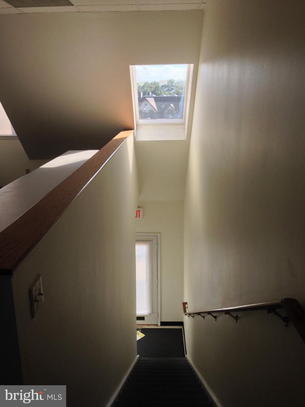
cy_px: 204
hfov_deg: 42.9
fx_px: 388
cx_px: 152
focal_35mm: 33
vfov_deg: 55.4
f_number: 2.4
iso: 50
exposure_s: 1/352
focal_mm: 4.12
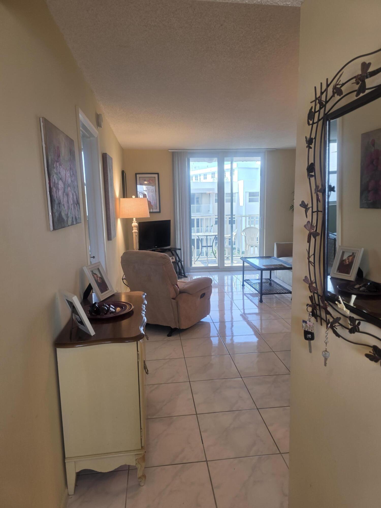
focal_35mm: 23
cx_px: 190
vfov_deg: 73.9
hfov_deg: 58.9
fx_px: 338
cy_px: 254
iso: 64
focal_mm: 6.3
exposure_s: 1/120
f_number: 1.7
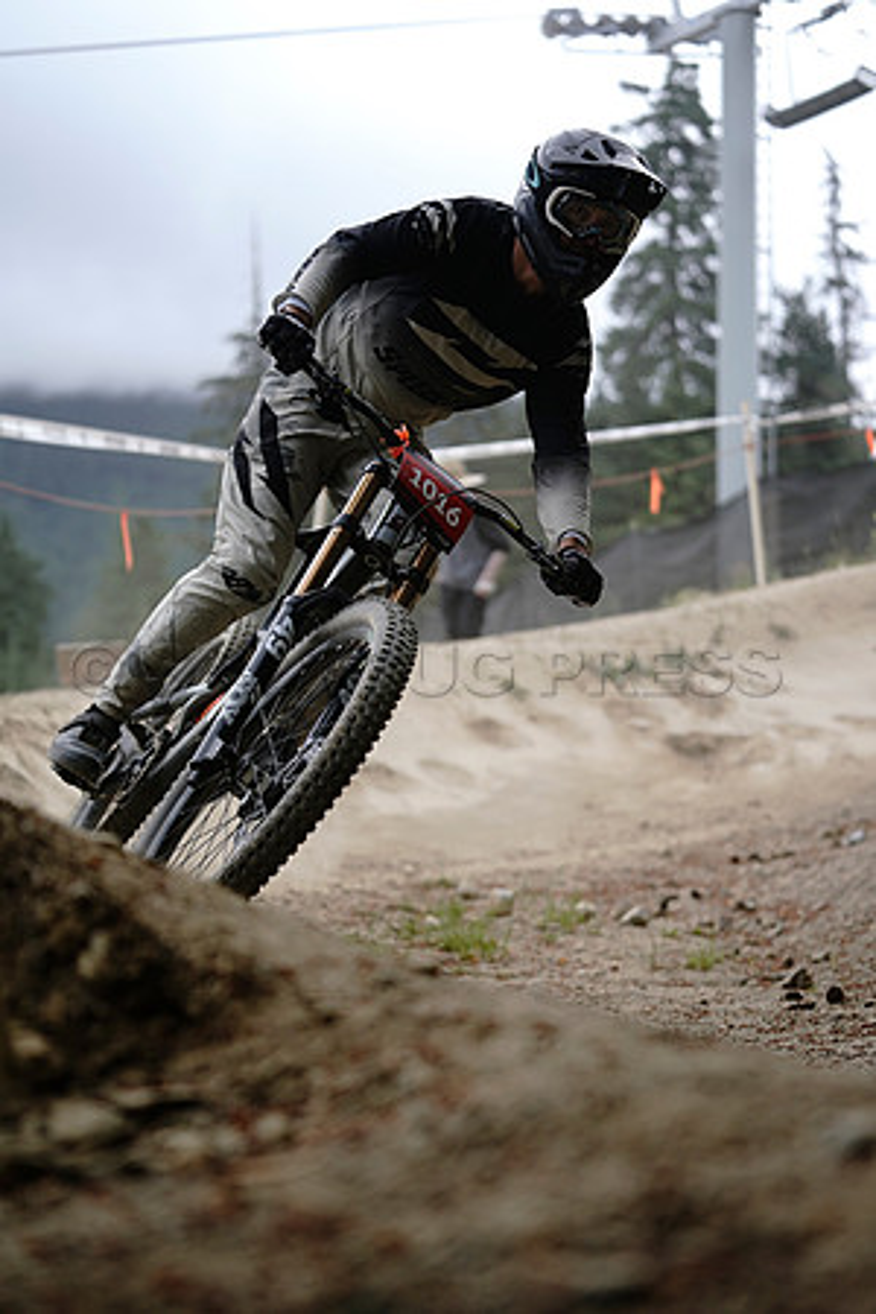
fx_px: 2555
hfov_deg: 19.5
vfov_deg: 28.8
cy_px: 657
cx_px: 438
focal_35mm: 70
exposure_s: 1/1600
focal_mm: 70
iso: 400
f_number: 2.8
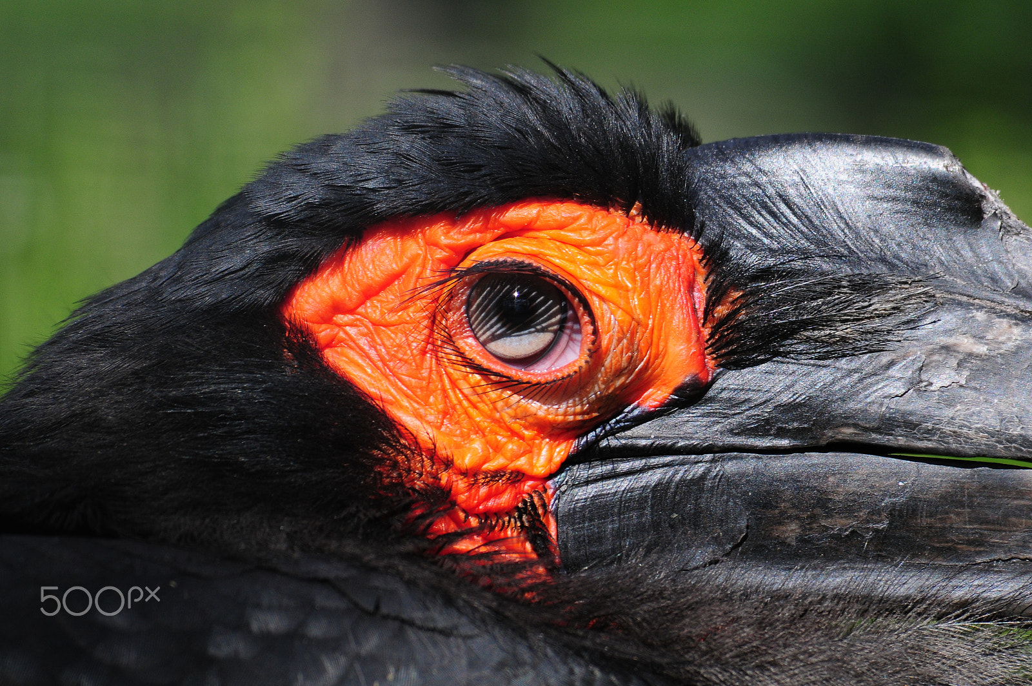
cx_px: 516
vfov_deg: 2.3
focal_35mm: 600
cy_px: 343
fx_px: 17180
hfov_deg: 3.4
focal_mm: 400
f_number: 9
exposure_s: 1/320
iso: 400
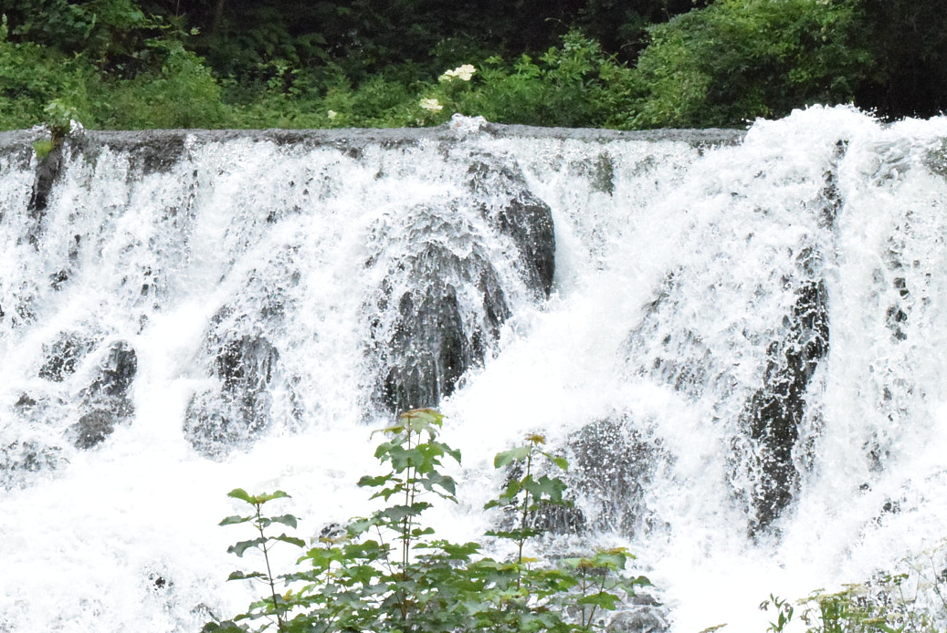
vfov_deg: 8.5
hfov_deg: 12.6
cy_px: 303
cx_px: 223
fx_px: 4266
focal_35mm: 162
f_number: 32
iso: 12800
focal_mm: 70
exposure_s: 1/1000
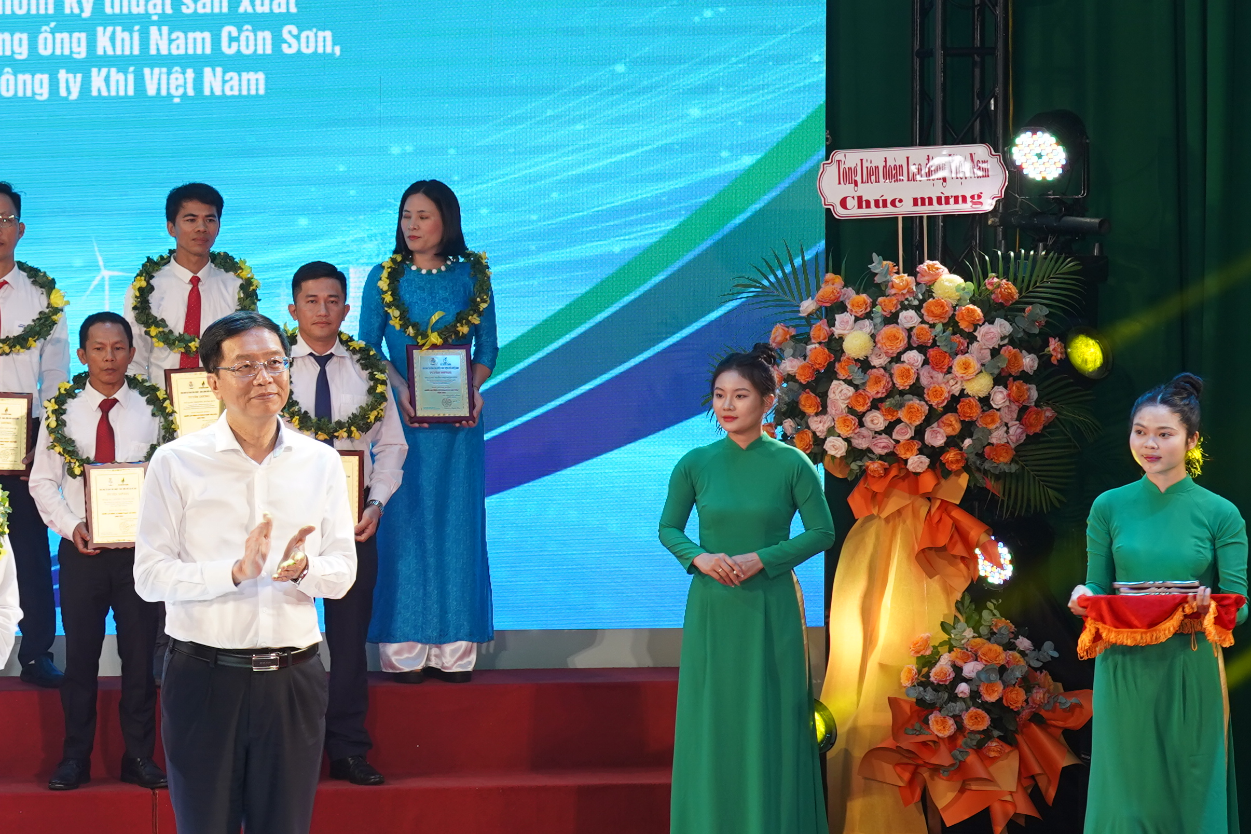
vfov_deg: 12.8
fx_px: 3718
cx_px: -186
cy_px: 362
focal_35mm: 107
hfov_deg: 18.3
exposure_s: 1/40
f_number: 6.3
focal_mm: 43
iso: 320
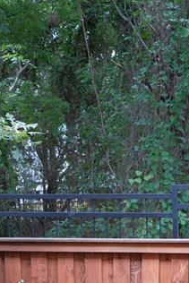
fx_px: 669
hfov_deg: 15.7
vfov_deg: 23.3
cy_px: 251
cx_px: 195
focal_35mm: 85
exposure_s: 1/125
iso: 400
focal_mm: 23
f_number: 2.8
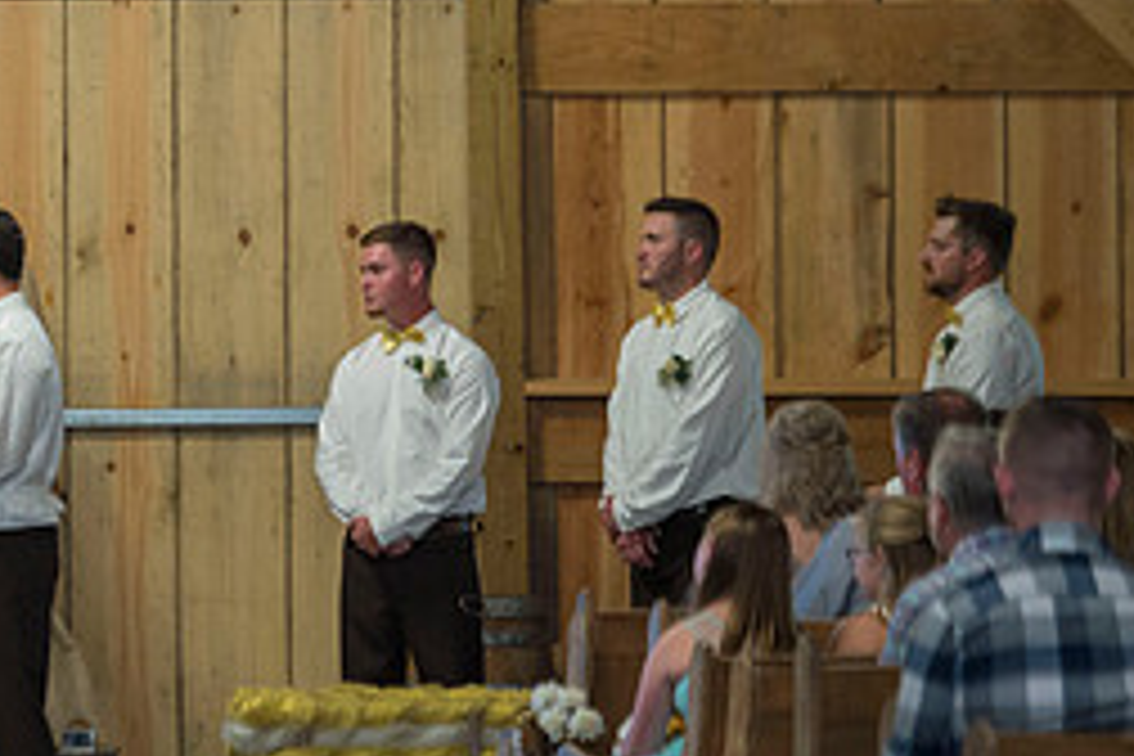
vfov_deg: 4.1
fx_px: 10520
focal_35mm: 334
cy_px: 202
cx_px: -81
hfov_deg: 6.1
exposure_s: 1/160
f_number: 2.8
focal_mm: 145
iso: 1600
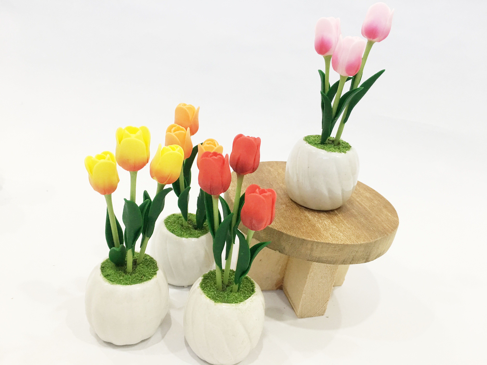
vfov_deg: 48.2
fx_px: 408
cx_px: 244
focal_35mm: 29
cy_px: 182
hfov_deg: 61.7
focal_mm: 4.15
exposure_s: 1/17
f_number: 2.2
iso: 64
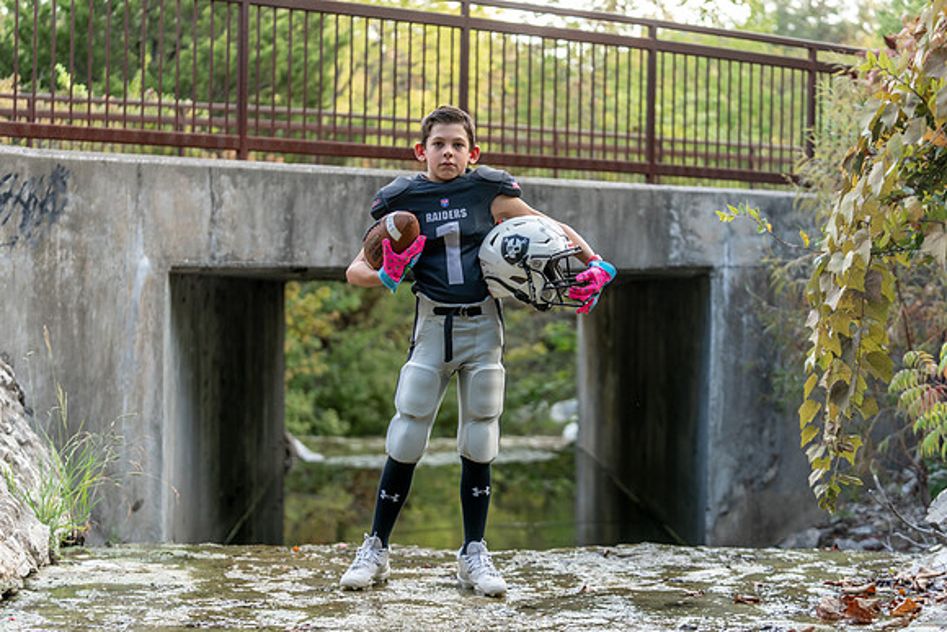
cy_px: 316
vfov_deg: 19.5
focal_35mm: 70
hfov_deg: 28.8
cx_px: 474
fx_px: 1842
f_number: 2.8
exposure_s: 1/320
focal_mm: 70
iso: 500
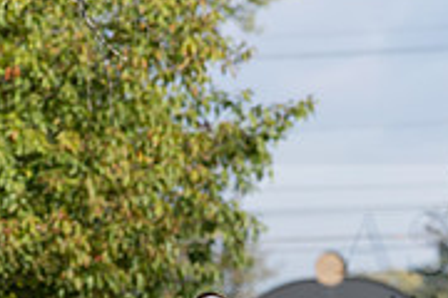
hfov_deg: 2.1
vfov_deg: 1.4
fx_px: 12008
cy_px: 466
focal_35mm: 965
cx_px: 169
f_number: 5.6
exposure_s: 1/640
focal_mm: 300
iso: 200
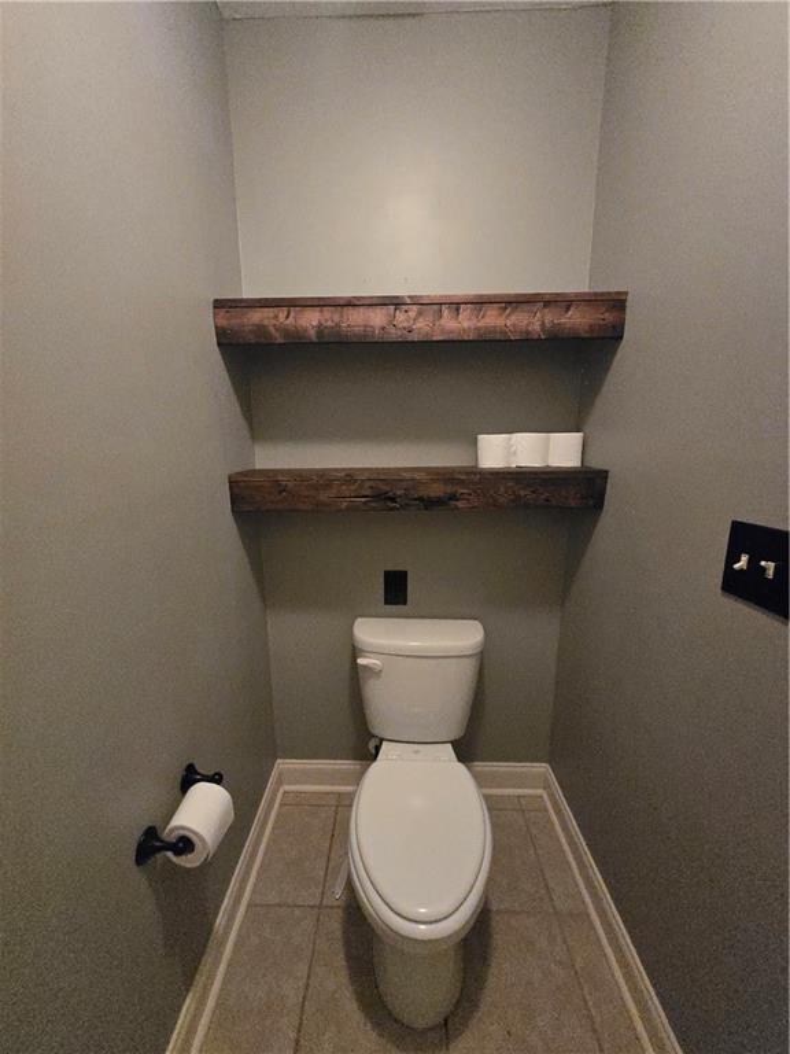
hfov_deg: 89.9
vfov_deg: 106.2
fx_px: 396
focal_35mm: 13
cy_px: 527
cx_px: 395
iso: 1600
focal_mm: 1.7
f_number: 2.2
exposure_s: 1/60
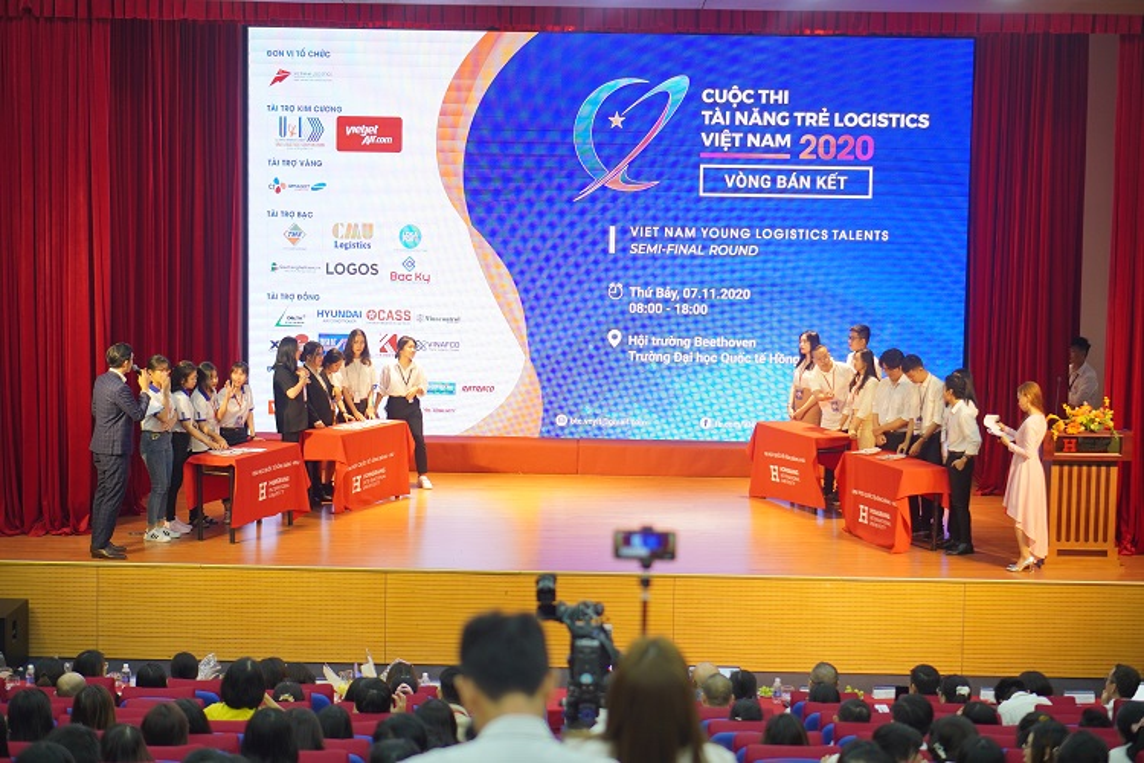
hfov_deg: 27.0
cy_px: 382
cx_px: 572
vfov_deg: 18.2
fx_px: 2383
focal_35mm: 75
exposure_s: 1/160
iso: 250
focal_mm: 50
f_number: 2
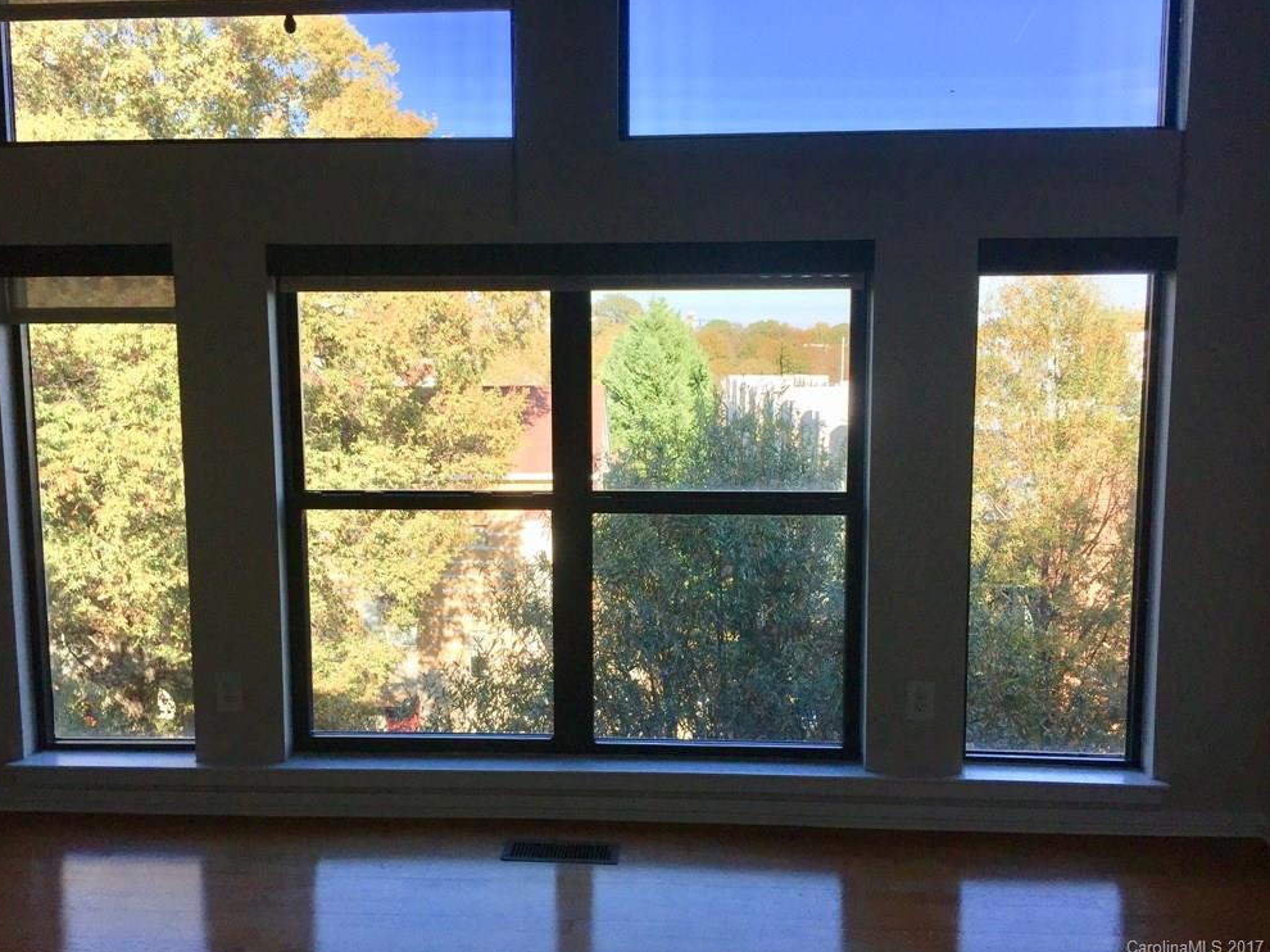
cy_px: 467
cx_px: 617
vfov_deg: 46.8
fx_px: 1100
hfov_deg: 60.0
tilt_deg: -6.0
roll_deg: -0.5
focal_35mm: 30
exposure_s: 1/628
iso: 32
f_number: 2.2
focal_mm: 4.15
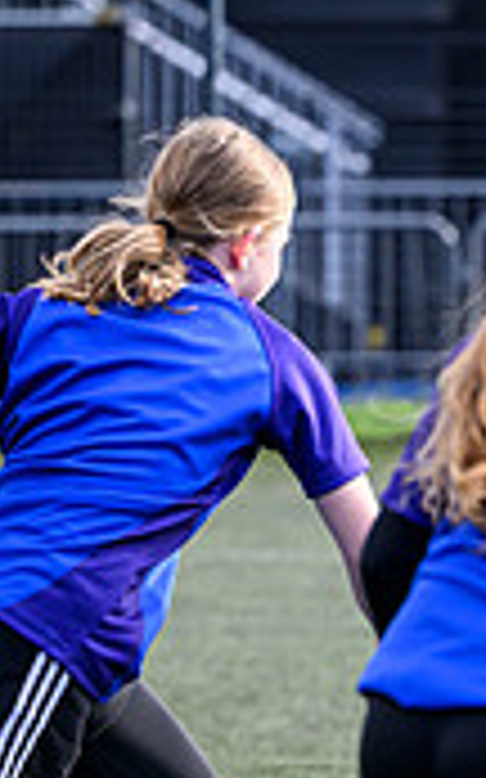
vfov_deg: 3.7
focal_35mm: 564
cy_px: 627
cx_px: 1161
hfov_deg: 2.3
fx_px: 11962
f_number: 4.5
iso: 1600
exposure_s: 1/1600
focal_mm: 165
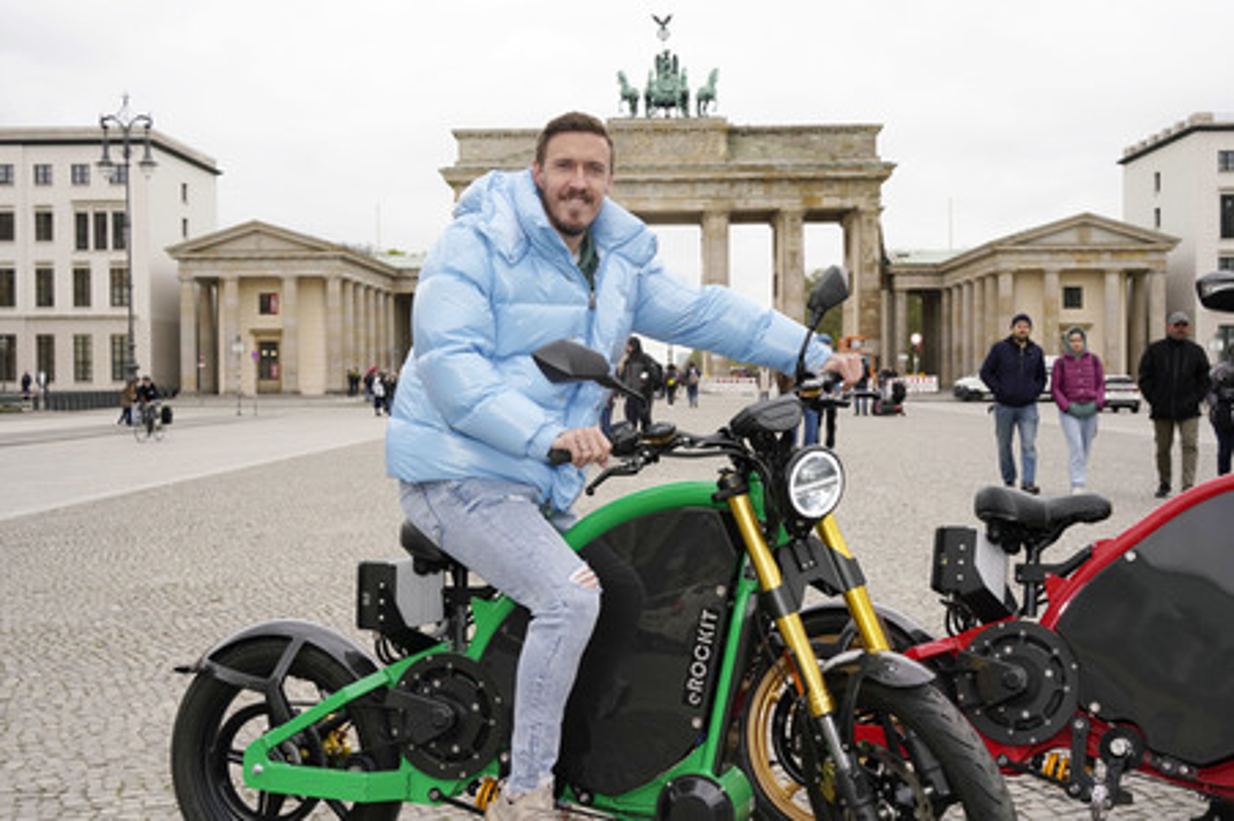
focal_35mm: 38
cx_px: 617
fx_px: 1302
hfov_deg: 50.7
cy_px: 410
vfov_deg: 35.0
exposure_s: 1/250
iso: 500
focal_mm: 38
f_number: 8
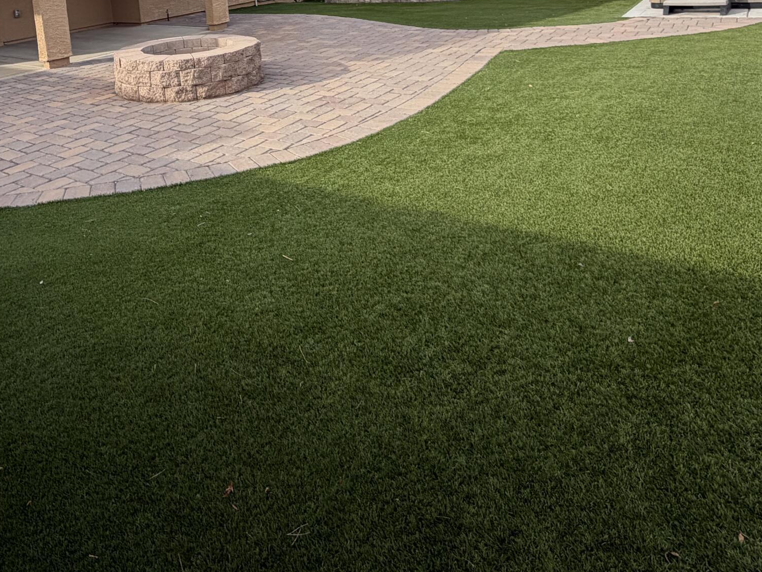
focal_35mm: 28
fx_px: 616
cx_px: 253
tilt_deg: -5.9
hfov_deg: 61.9
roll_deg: +5.5
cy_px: 11
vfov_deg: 43.3
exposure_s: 1/564
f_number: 2.2
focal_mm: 2.22
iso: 40
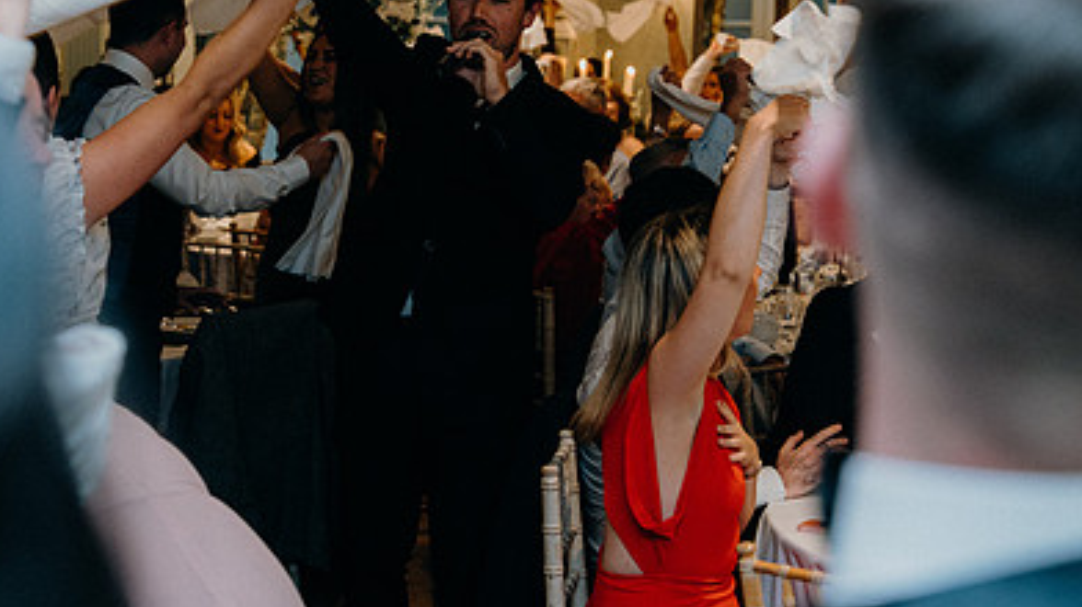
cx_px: 472
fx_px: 2581
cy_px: 222
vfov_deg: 13.4
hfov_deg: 23.7
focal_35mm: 90
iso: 2500
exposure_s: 1/160
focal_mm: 58
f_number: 3.5
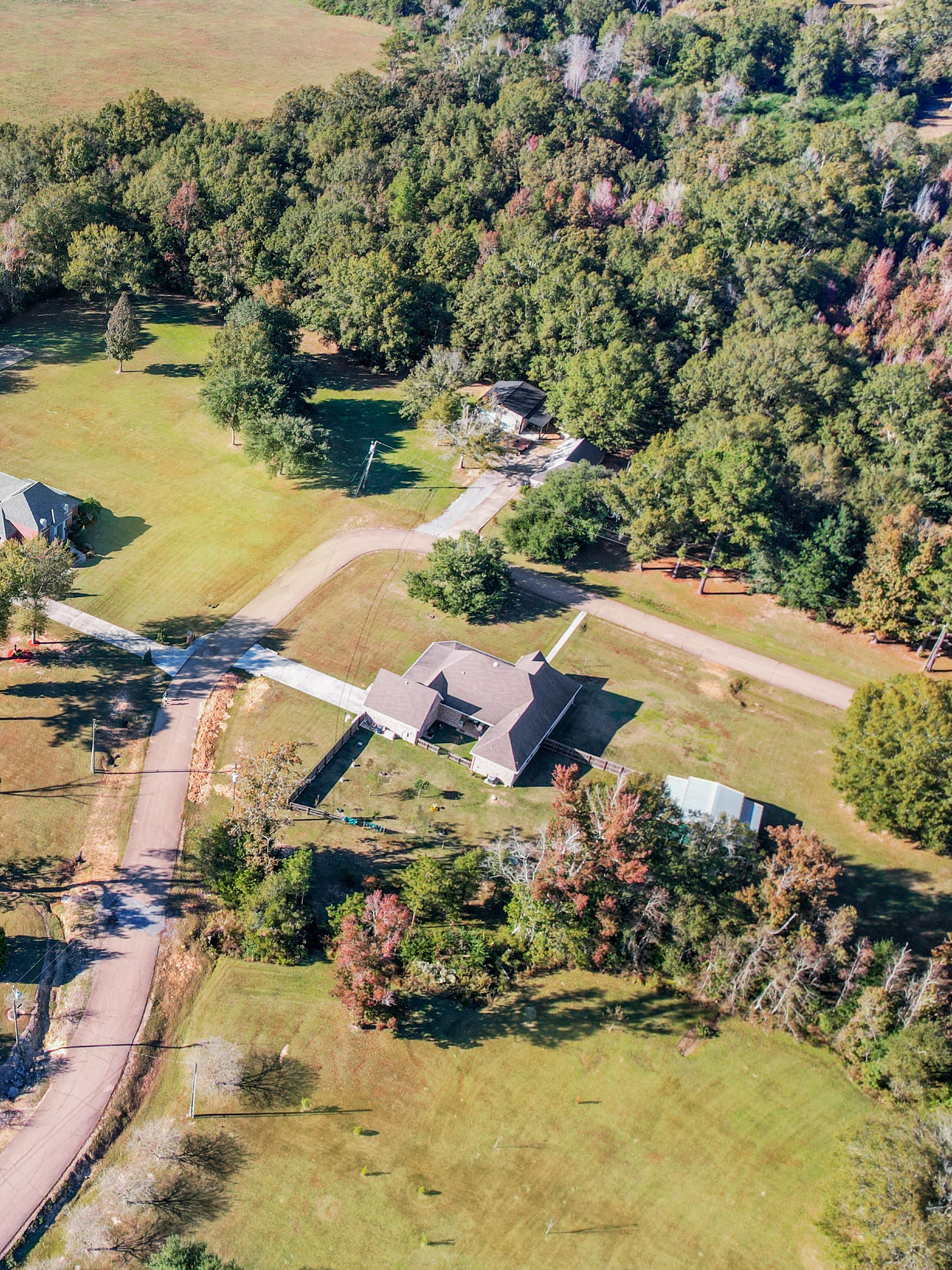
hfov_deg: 36.2
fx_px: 1283
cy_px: 589
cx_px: -23
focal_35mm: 35
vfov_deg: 52.6
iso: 100
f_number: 2.8
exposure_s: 1/500
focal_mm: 8.38
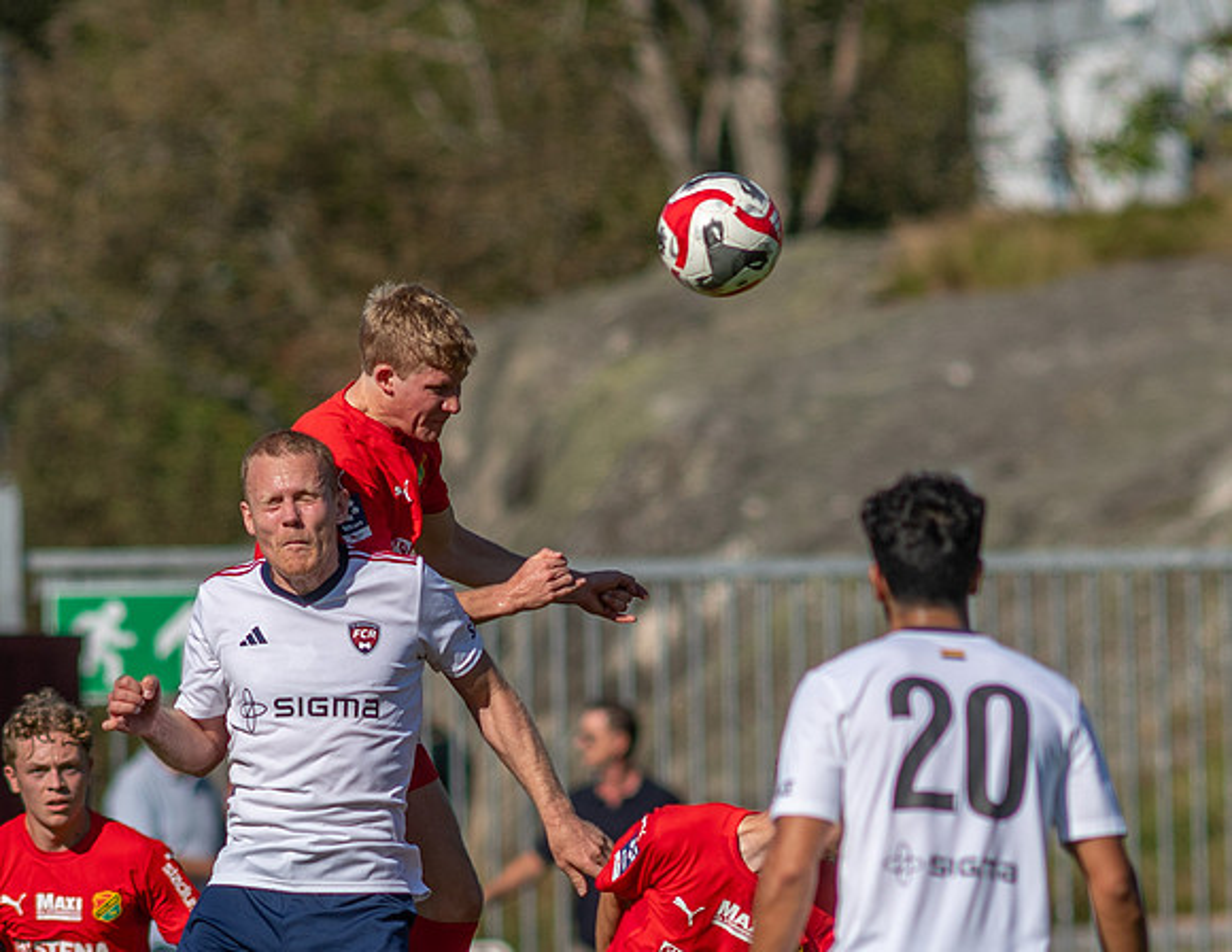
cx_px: 512
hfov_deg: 2.0
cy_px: 935
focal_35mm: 974
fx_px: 35031
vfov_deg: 1.6
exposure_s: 1/2000
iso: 100
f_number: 3.5
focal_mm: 300
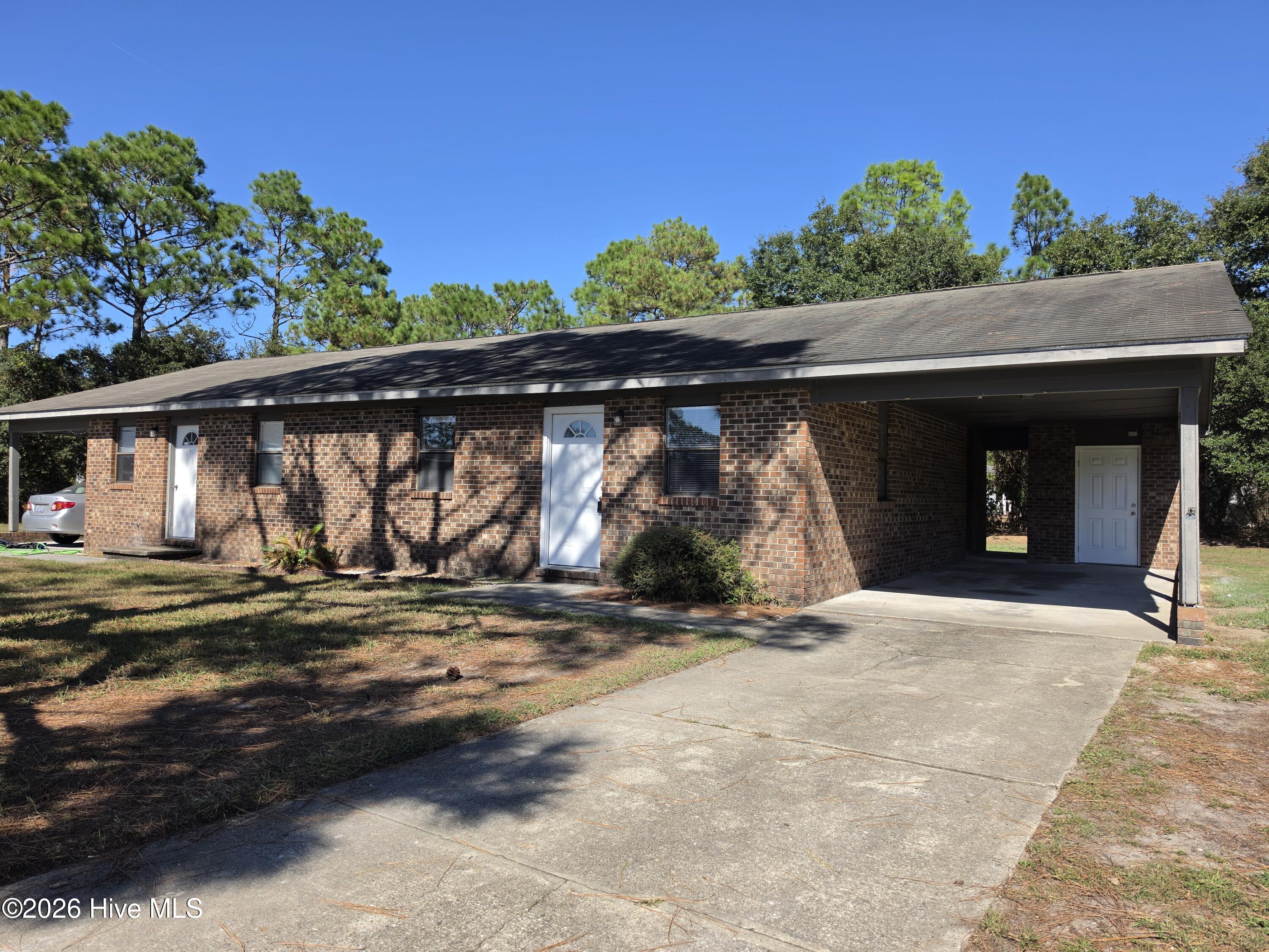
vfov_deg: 58.9
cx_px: 634
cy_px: 476
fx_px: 843
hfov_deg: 73.9
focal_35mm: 23
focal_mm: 6.5
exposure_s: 1/4764
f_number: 1.4
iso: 64
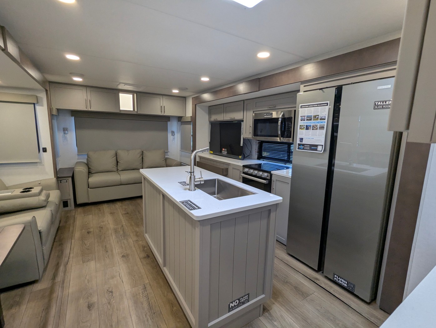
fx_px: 202
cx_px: 218
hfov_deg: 94.4
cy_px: 164
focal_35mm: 16
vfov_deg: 78.2
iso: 151
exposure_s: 1/130
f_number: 2.2
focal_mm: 2.35
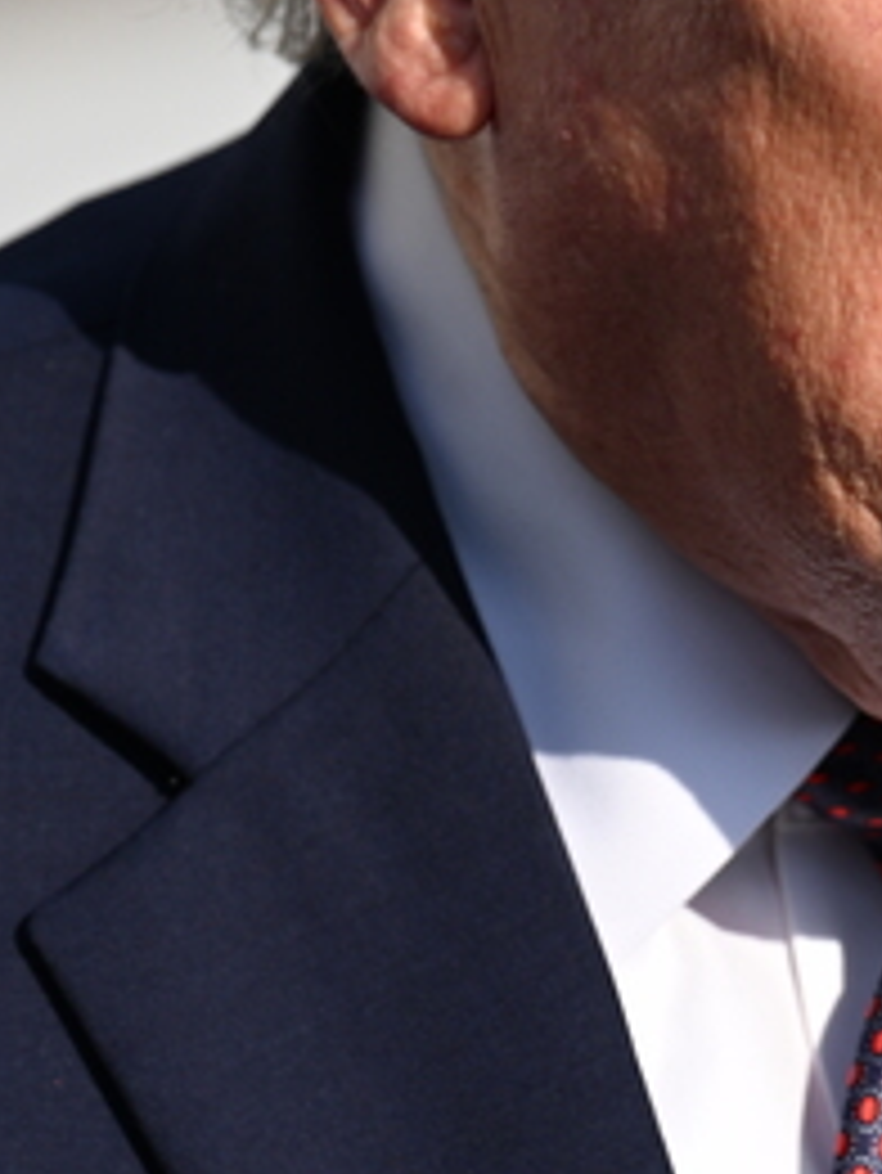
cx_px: 711
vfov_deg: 2.5
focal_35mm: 796
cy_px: 130
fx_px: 27020
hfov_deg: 1.9
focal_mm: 180
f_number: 4
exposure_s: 1/1000
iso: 90
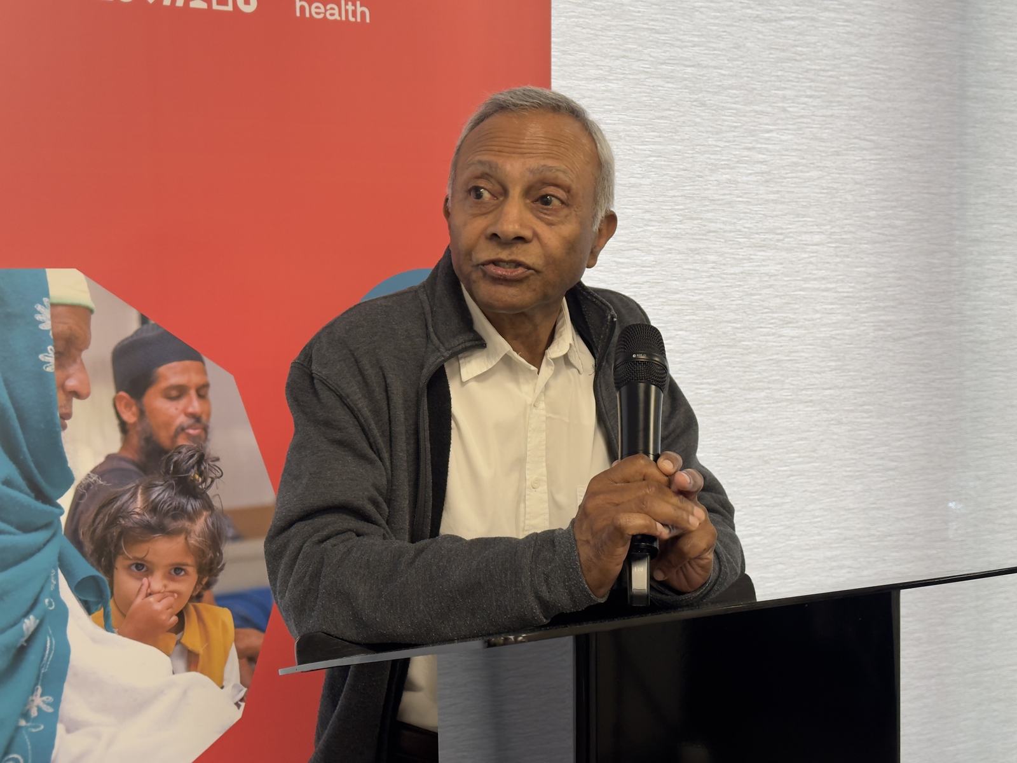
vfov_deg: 30.3
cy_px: 382
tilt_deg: -3.7
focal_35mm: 48
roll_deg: +1.0
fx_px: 1410
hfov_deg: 39.7
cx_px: 508
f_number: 1.78
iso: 125
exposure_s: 1/60
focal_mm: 6.76
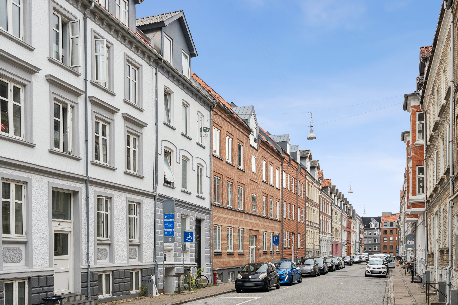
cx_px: 229
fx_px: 445
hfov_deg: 54.4
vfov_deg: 37.9
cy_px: 152
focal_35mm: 35
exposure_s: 1/160
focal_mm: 35
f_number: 10
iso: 500
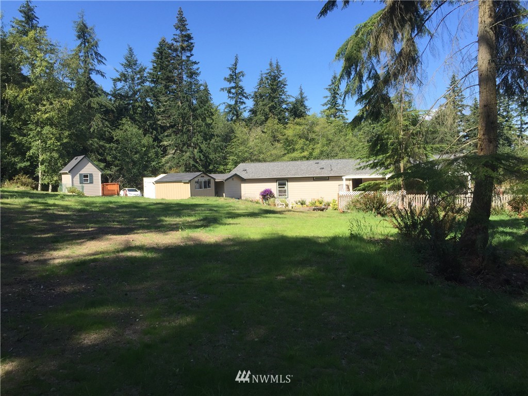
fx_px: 442
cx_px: 264
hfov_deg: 61.7
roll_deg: +1.9
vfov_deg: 48.2
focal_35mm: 29
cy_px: 198
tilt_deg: -2.4
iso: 32
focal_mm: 4.15
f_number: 2.2
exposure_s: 1/1068
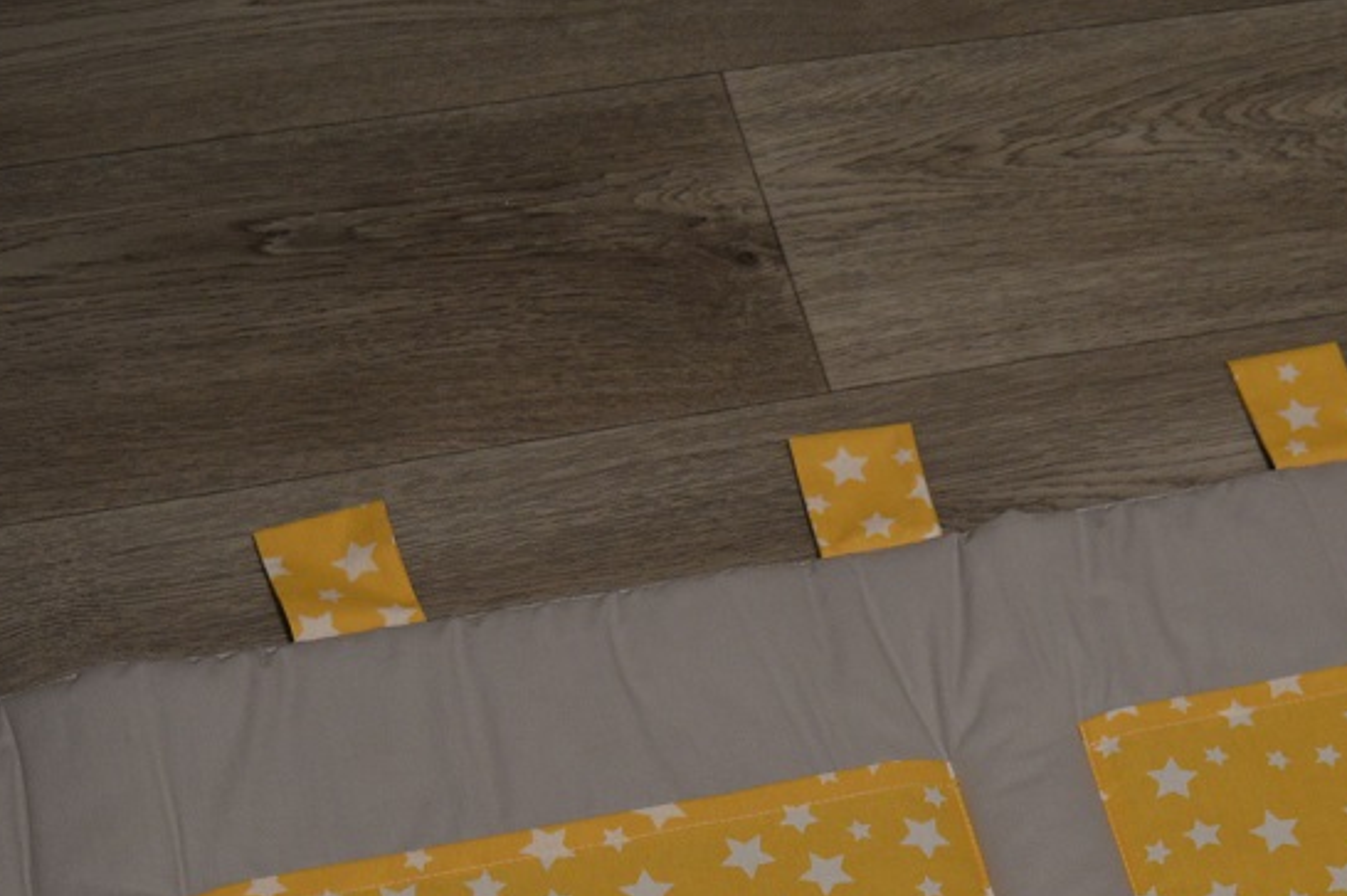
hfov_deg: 23.1
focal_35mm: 86
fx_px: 3215
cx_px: 1172
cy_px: 982
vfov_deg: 15.4
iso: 560
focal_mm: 26
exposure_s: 1/15
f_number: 4
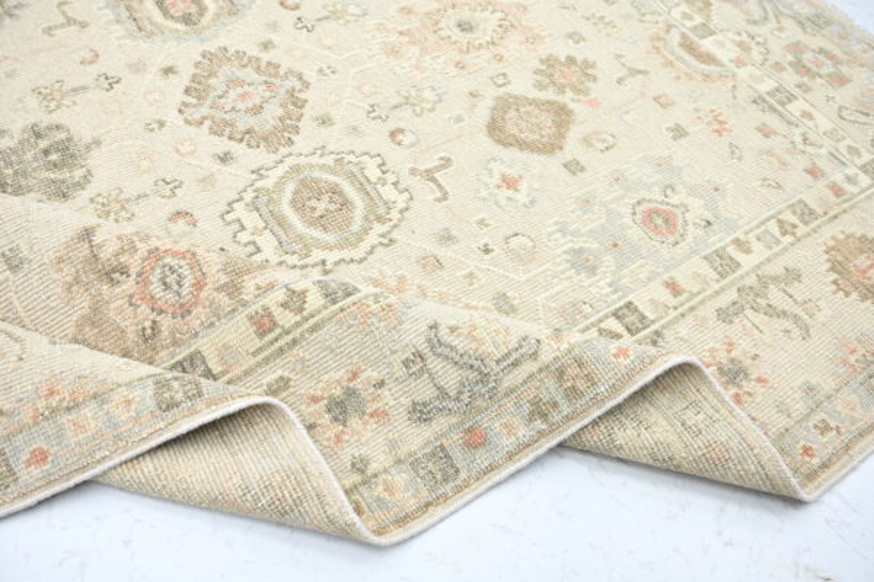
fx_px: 728
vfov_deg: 43.6
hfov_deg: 61.9
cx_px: 437
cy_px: 291
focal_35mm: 30
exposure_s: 1/25
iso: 125
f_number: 4.5
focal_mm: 30
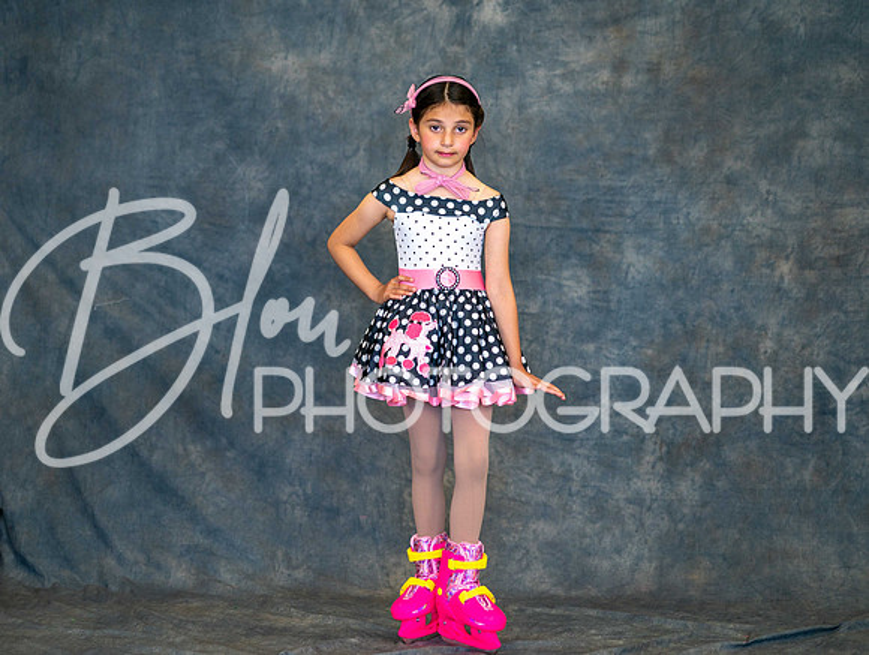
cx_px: 381
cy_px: 281
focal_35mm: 105
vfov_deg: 14.1
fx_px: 2650
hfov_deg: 18.6
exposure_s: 1/200
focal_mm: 85
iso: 320
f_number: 1.8
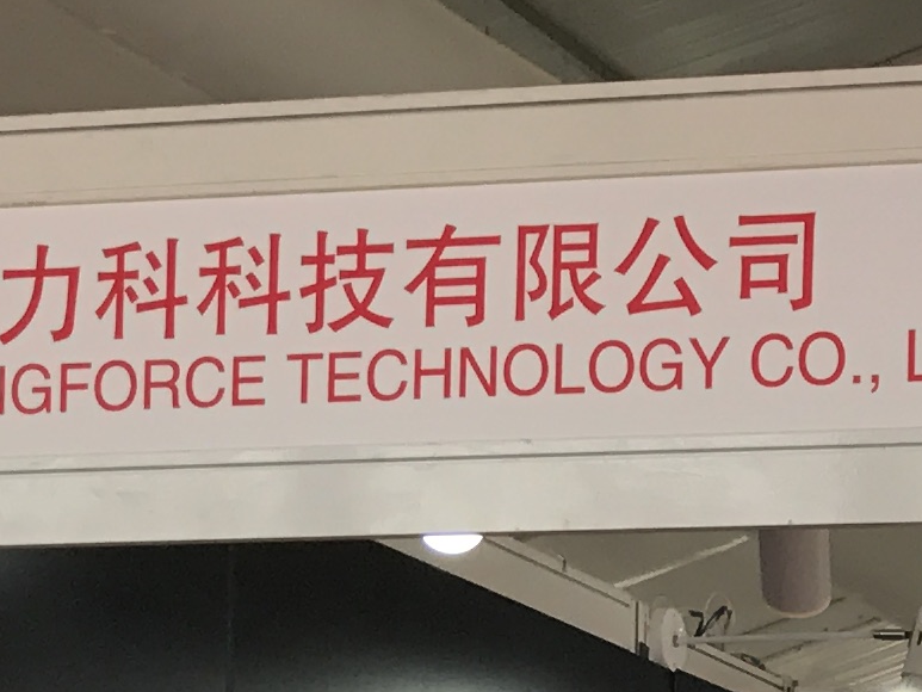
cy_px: 1429
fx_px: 3889
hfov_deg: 12.9
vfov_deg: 9.4
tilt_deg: +0.6
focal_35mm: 146
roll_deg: -1.8
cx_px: 1355
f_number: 1.8
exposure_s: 1/103
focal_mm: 3.99
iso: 20
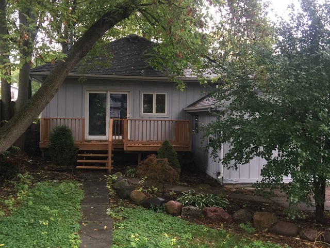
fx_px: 276
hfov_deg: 61.7
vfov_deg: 48.2
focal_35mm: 29
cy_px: 124
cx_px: 165
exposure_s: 1/30
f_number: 2.2
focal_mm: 4.15
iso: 32
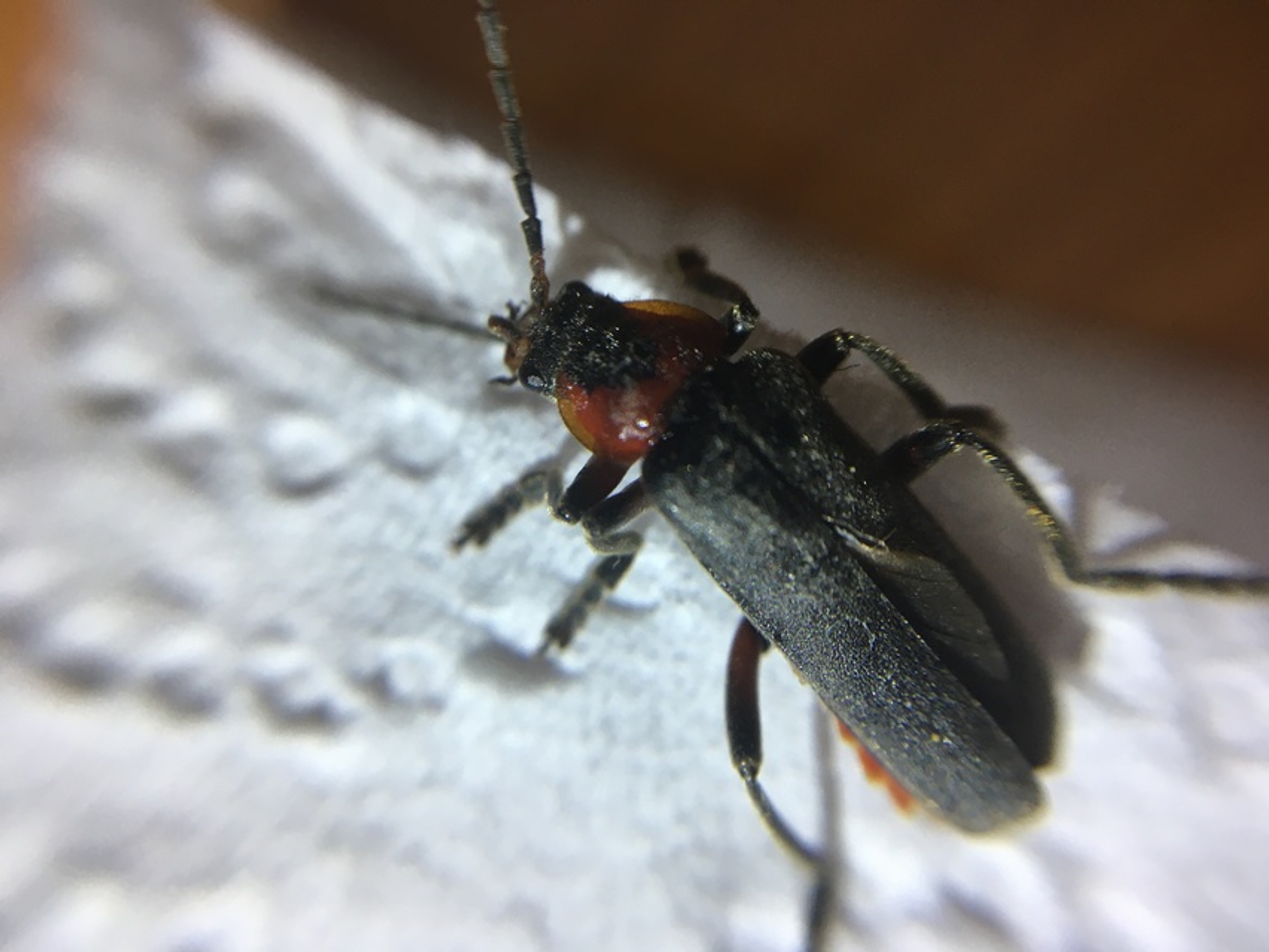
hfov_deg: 61.7
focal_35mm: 29
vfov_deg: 48.2
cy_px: 476
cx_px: 634
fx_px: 1063
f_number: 2.2
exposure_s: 1/33
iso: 80
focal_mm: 4.15
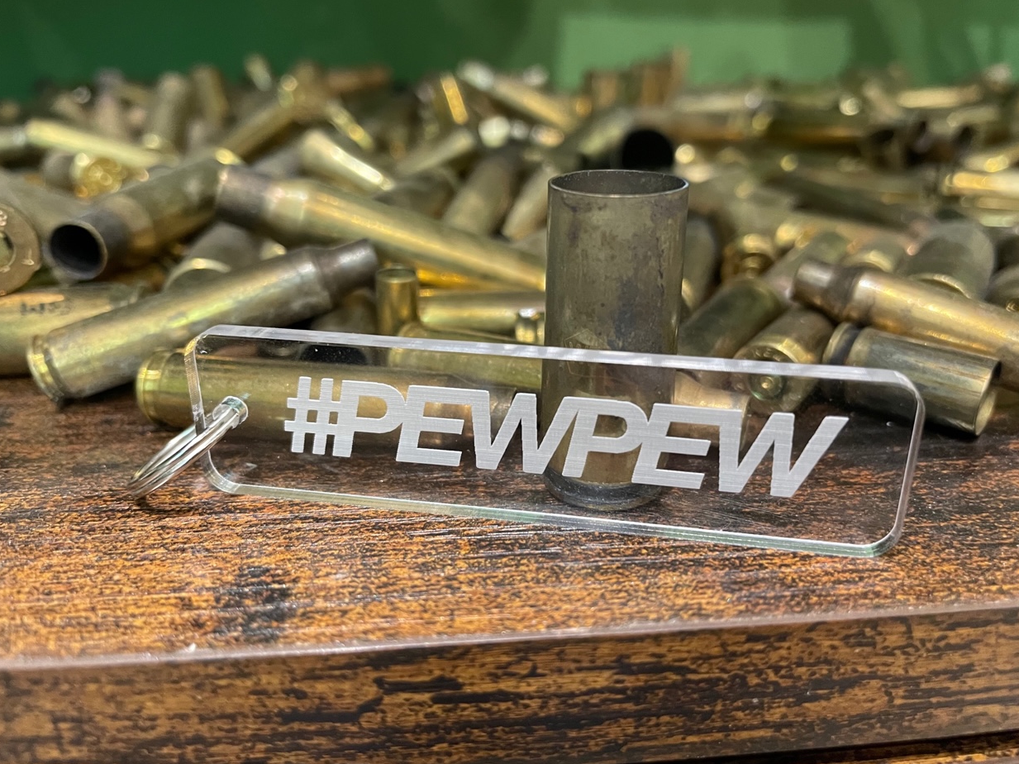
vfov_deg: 51.3
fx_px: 795
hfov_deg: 65.3
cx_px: 523
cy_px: 382
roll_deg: +0.7
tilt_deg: -22.6
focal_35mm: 27
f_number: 1.6
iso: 320
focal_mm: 4.2
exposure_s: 1/50
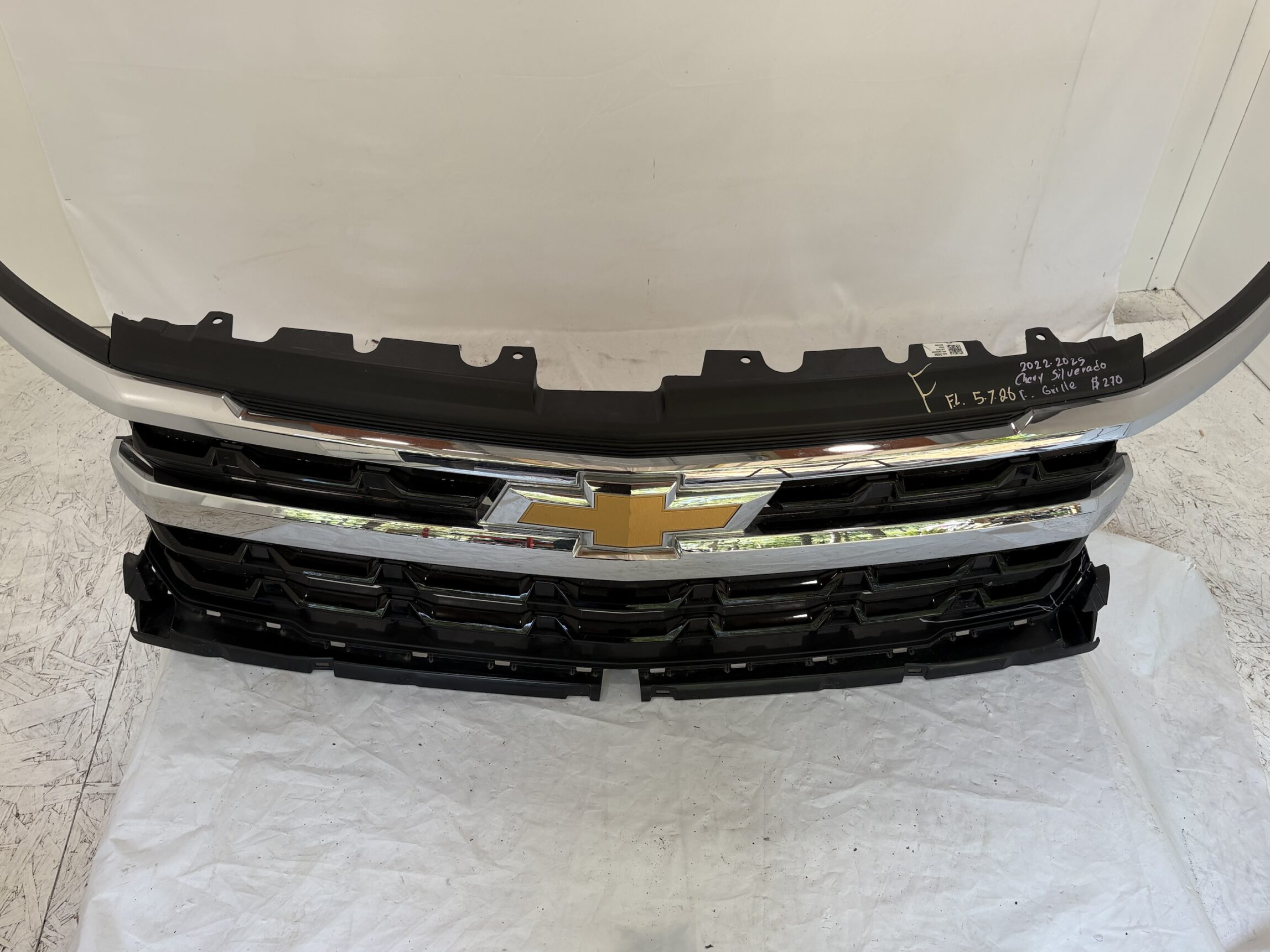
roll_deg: -0.8
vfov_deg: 48.2
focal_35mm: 29
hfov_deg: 61.7
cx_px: 624
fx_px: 1064
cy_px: 451
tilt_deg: -39.8
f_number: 1.6
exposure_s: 1/122
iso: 40
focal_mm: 5.96
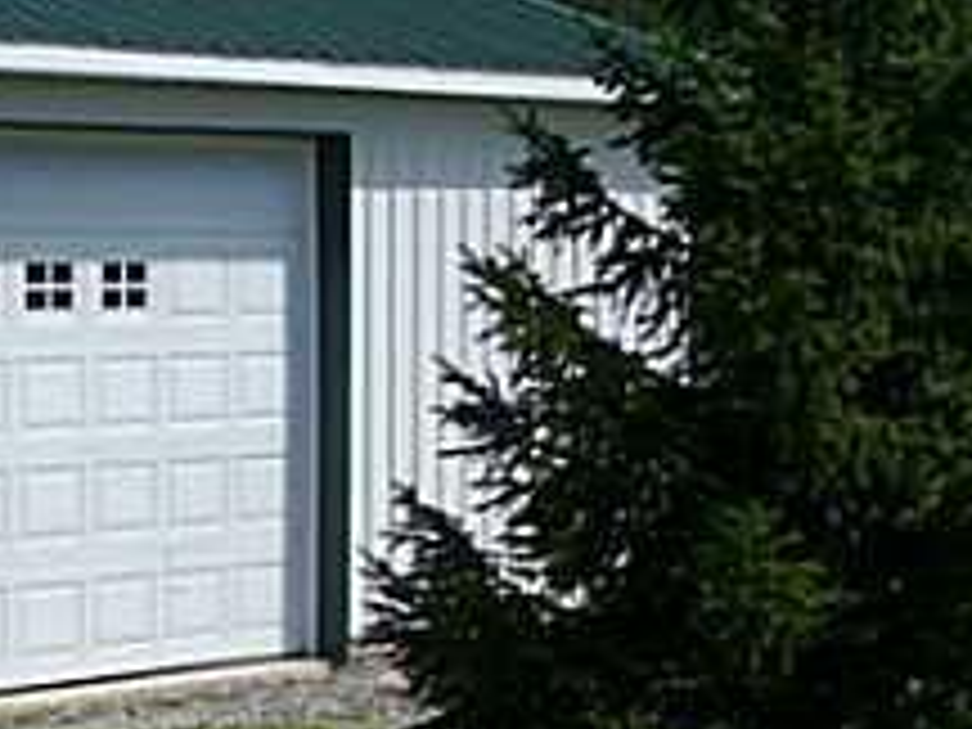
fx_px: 3847
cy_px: 549
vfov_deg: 10.8
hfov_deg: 13.8
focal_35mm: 137
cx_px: -310
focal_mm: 7.8
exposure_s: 1/500
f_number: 4
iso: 64
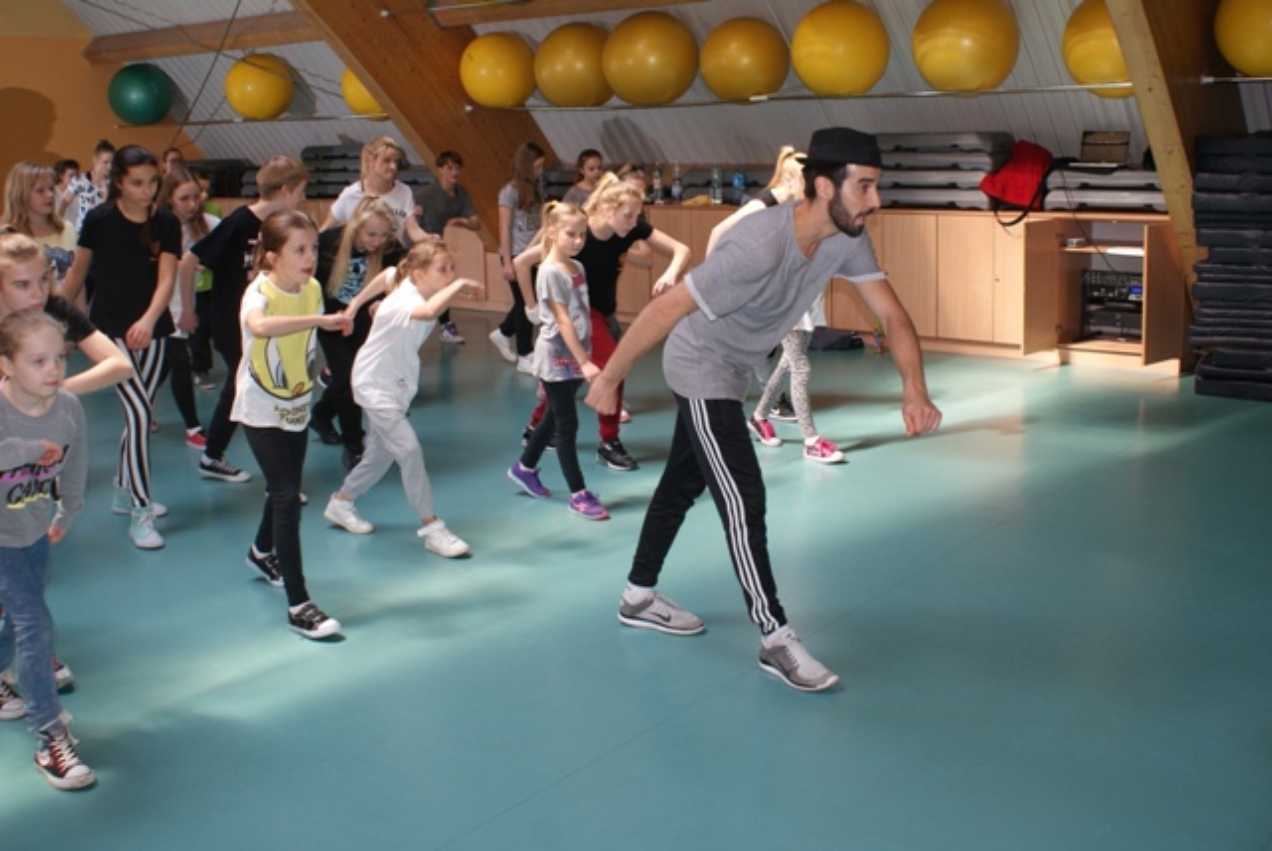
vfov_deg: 36.9
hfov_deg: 53.1
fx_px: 1273
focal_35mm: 36
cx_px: 636
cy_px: 426
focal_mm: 24
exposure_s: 1/60
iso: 400
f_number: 5.6
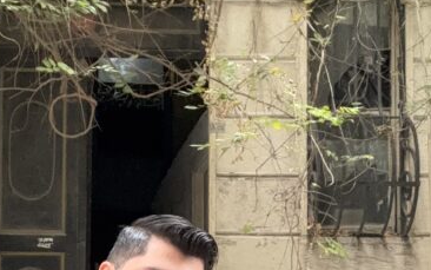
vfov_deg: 14.1
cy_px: 347
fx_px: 1046
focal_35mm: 89
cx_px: 190
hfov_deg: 23.3
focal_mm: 2.69
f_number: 1.9
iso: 125
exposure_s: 1/60
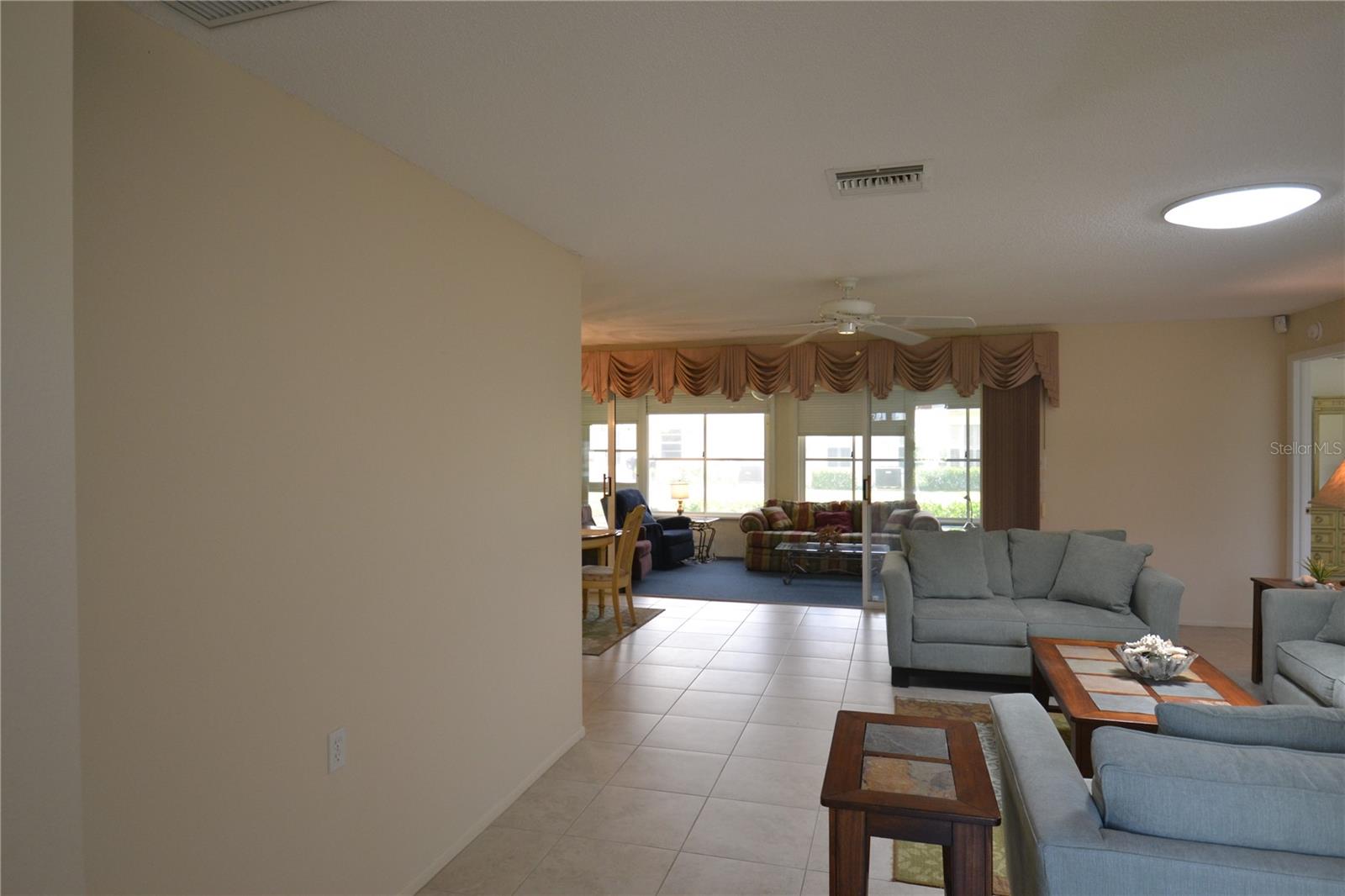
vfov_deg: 59.5
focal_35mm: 21
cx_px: 672
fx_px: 784
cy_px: 448
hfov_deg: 81.2
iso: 720
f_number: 4
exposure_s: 1/60
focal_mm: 14
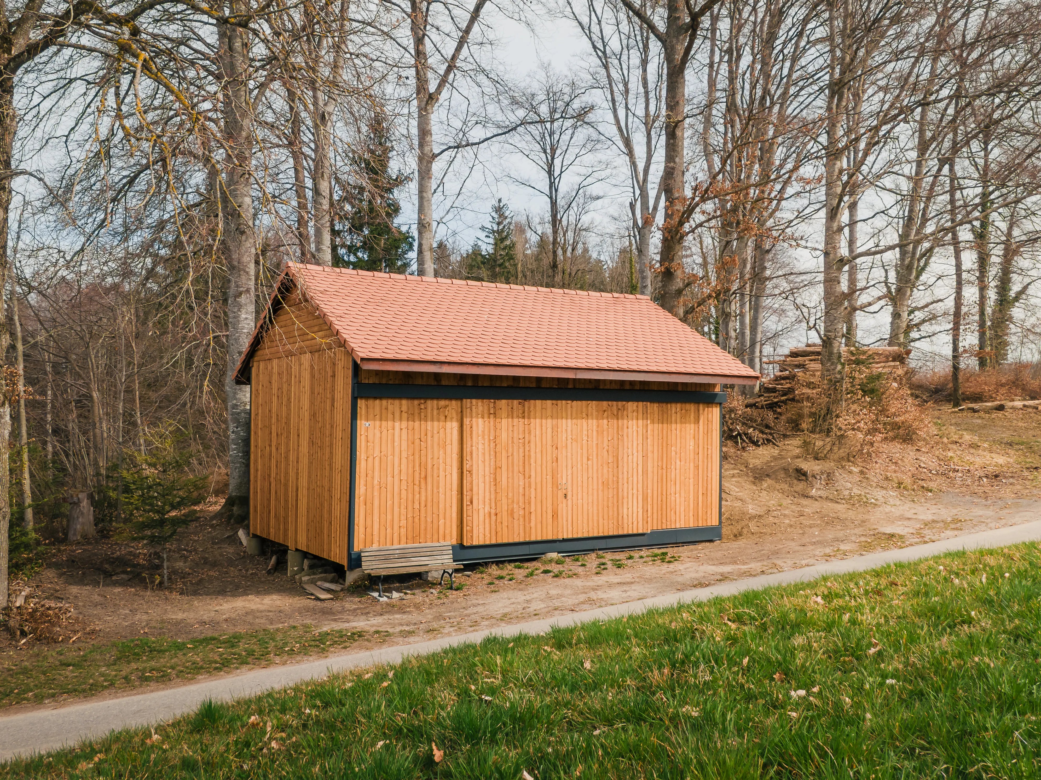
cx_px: 520
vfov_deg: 41.8
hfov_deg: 54.0
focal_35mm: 34
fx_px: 1022
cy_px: 390
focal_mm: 5.82
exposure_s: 1/120
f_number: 3.2
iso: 100
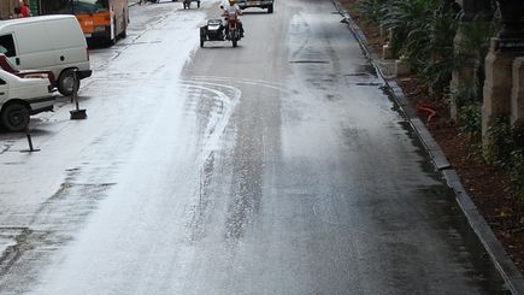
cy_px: 110
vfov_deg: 6.2
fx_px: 2738
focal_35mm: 197
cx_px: 145
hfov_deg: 10.9
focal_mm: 70
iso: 400
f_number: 5
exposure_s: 1/400
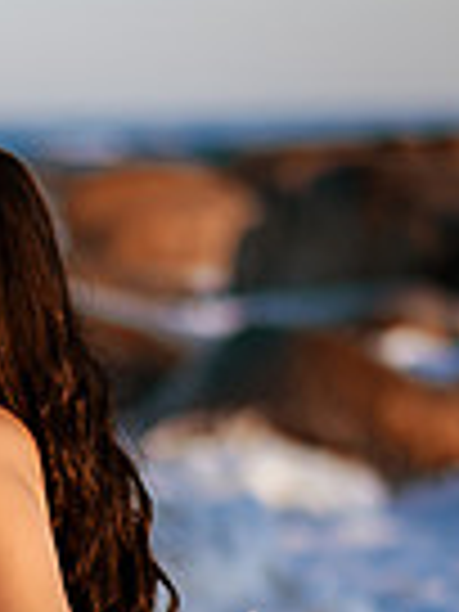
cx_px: -32
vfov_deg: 10.6
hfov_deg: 8.0
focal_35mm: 185
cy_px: 531
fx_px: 3271
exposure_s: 1/2500
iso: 125
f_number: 1.4
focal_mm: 58
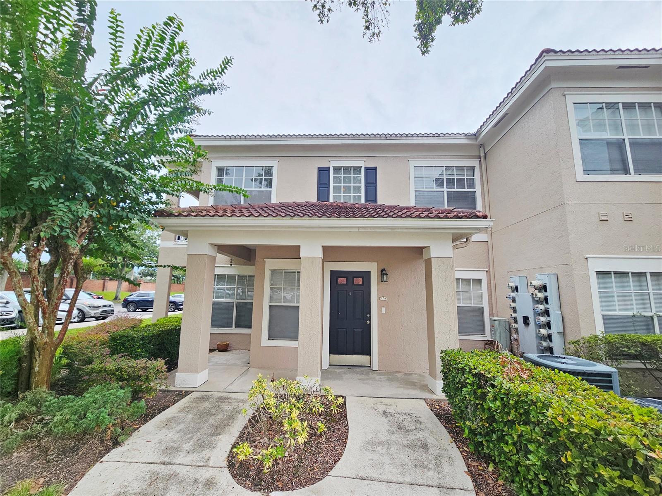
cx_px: 331
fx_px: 249
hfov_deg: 106.2
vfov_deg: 89.9
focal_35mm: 13
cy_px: 248
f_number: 2.2
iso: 50
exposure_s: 1/157
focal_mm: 2.2
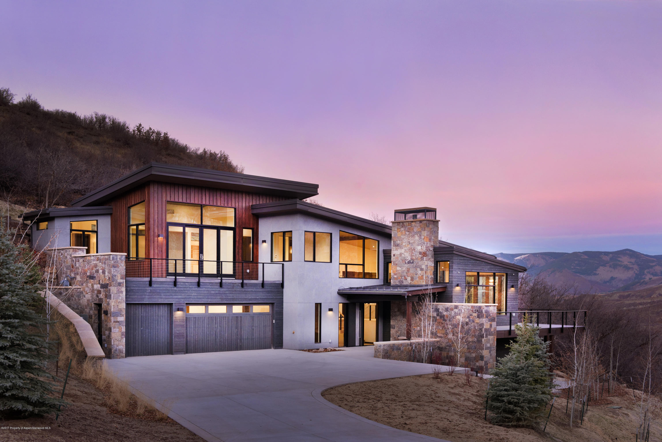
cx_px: 331
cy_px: 221
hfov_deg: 50.7
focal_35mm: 38
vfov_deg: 35.1
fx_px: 699
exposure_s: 1/30
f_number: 7.1
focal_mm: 38
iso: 1000
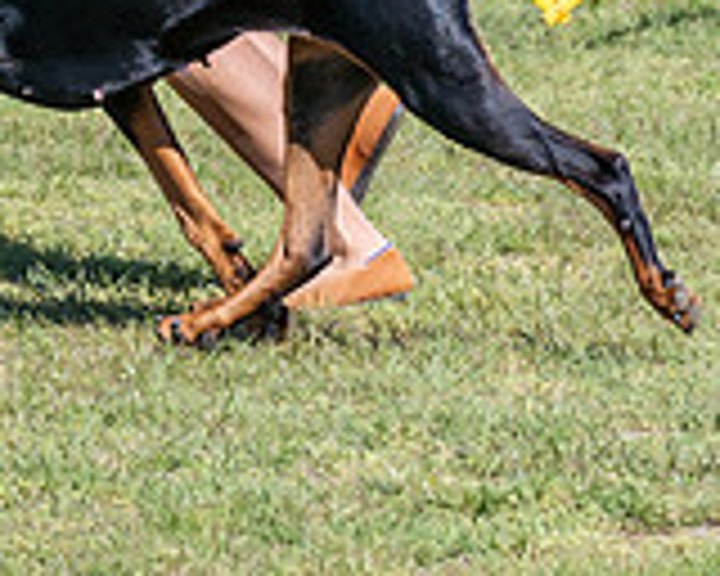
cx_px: -164
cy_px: -418
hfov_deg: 3.0
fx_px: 13681
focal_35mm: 642
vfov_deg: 2.4
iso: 500
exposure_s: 1/2000
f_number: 6.3
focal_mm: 162
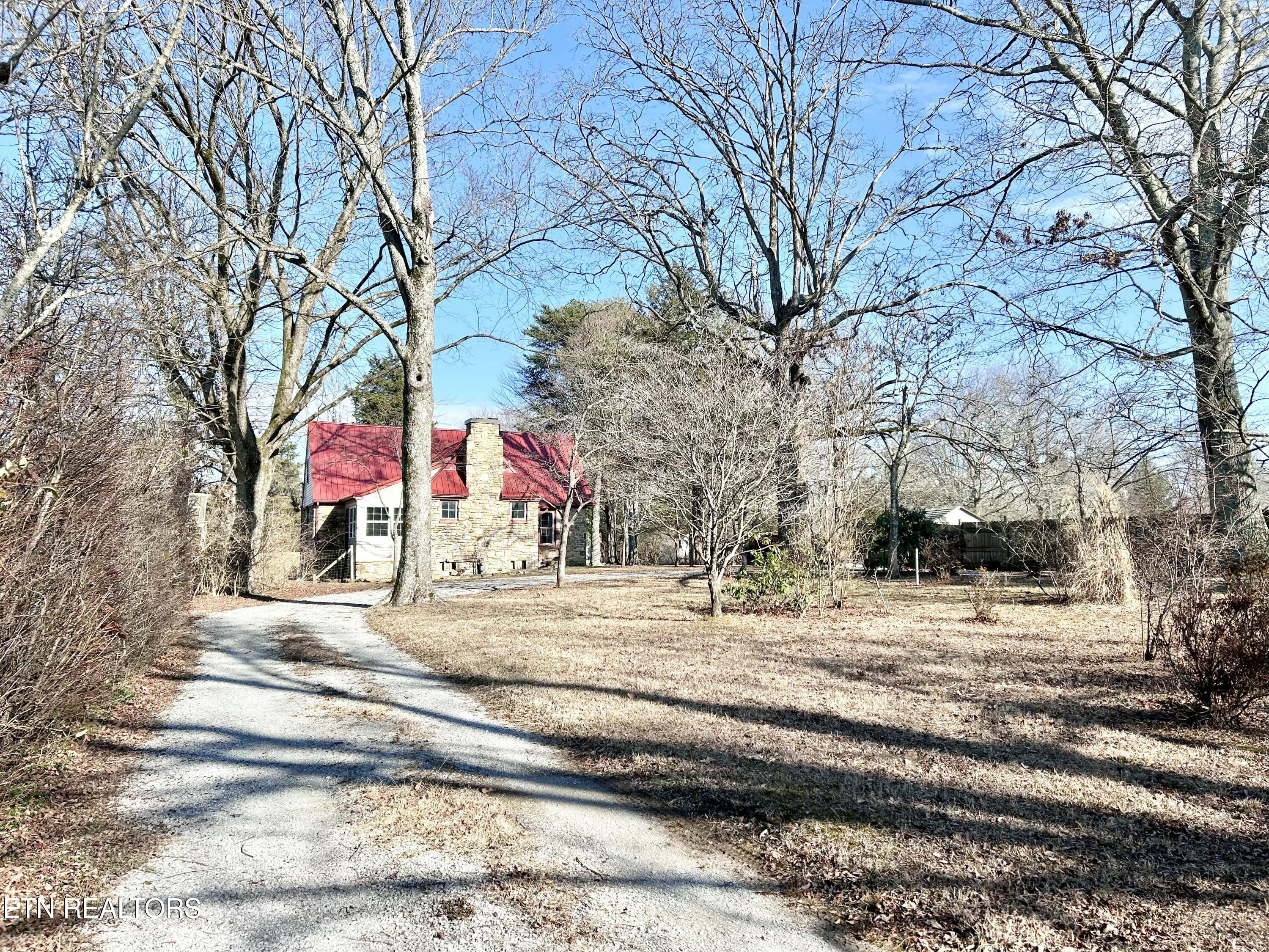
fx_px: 953
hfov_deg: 67.3
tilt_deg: +4.4
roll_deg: -0.2
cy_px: 476
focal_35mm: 26
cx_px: 634
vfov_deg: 53.1
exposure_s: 1/2457
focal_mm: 5.7
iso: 50
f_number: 1.5
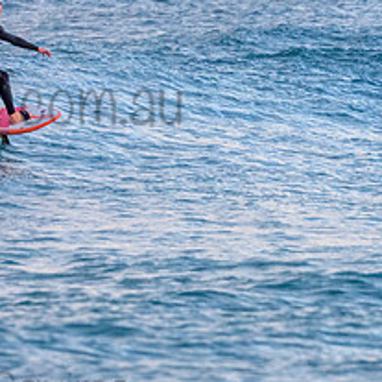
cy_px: 76
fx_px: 12735
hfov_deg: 1.7
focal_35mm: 1020
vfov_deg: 1.7
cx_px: -23
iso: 2200
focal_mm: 350
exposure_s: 1/2000
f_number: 5.6
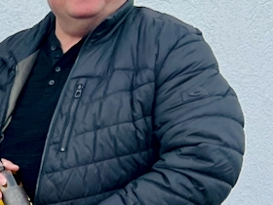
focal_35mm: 119
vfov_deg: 11.9
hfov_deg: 13.5
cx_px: -317
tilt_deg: -4.6
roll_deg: -1.6
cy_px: 301
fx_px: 938
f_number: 1.6
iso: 50
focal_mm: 5.1
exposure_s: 1/975
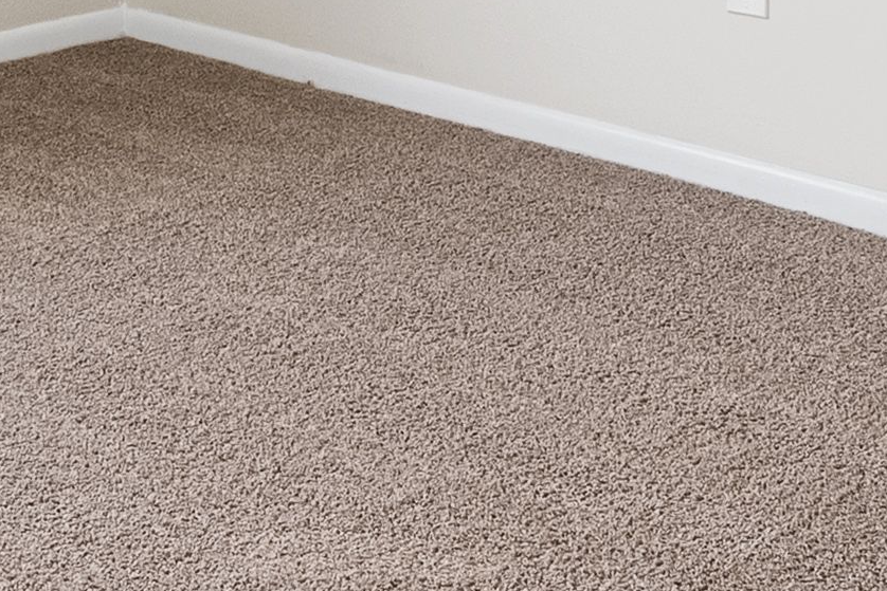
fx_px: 1996
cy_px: -442
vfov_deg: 14.9
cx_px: 392
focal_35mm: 81
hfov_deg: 25.0
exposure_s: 1/10
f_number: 9
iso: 1250
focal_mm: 16
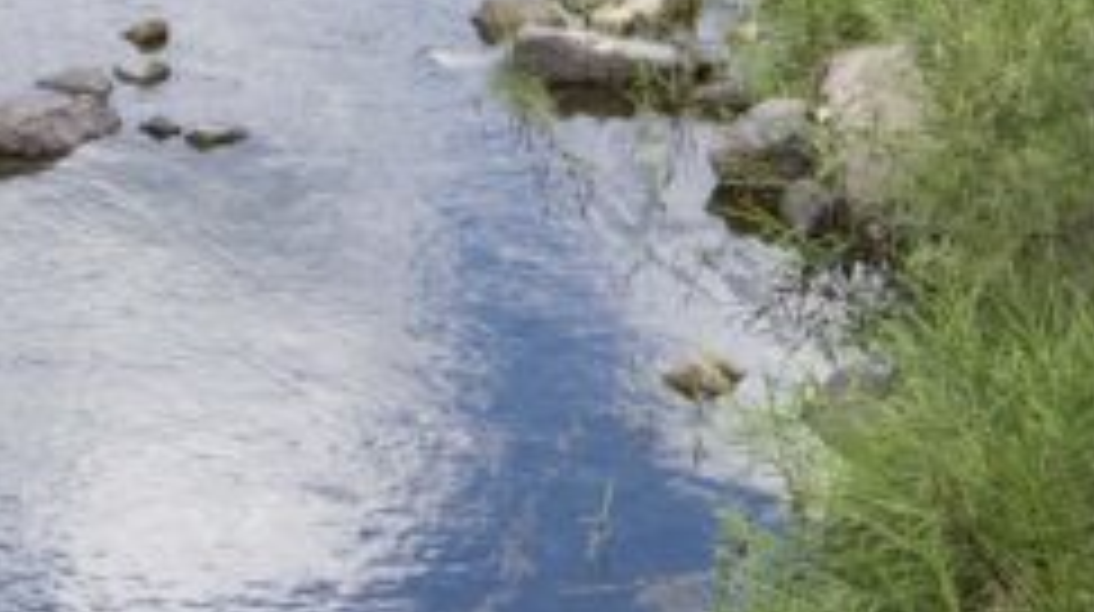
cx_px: -281
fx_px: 4868
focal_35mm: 168
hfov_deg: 12.5
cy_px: -747
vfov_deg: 6.9
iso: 100
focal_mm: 38
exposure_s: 1/80
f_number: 7.1
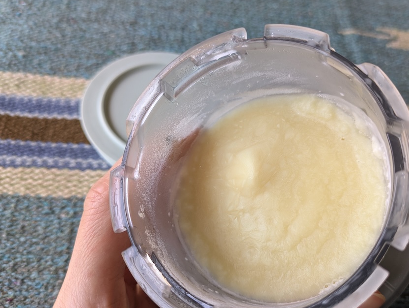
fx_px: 355
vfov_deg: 46.7
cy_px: 175
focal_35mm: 30
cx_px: 238
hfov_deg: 59.6
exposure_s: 1/120
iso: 87
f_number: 1.89
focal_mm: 5.43
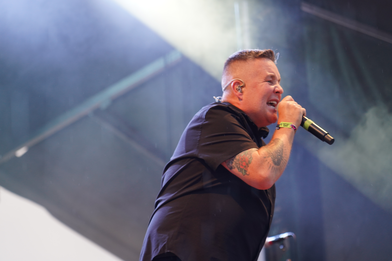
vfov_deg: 13.0
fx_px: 1143
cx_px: 196
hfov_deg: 19.5
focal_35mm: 105
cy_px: 130
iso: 1600
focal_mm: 105
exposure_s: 1/160
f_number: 4
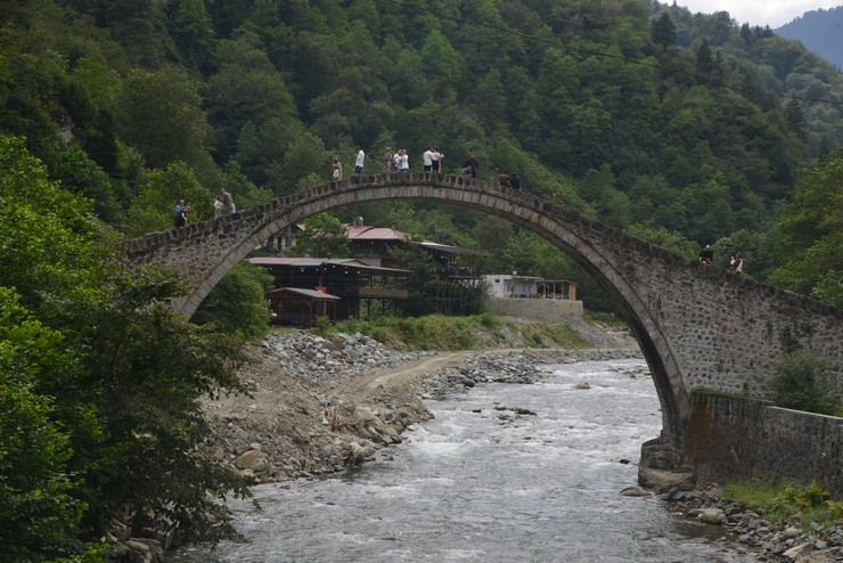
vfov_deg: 19.5
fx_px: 1640
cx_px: 422
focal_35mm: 70
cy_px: 282
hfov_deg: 28.8
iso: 1600
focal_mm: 70
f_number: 14
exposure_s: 1/800
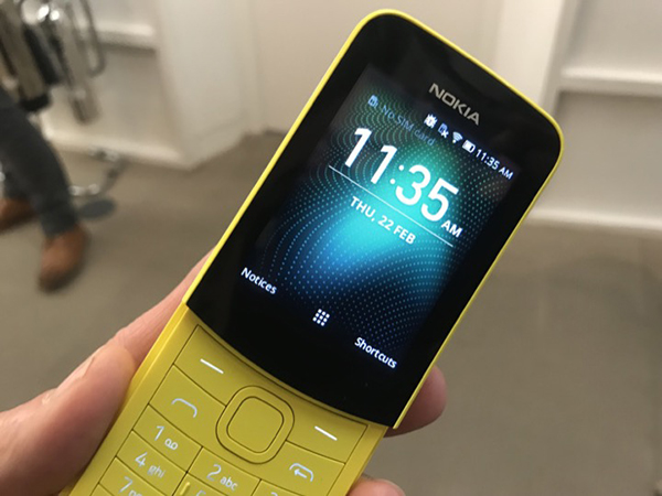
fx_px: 535
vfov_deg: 49.7
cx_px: 331
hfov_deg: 63.4
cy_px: 248
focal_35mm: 28
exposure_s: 1/17
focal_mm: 3.99
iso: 80
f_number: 1.8
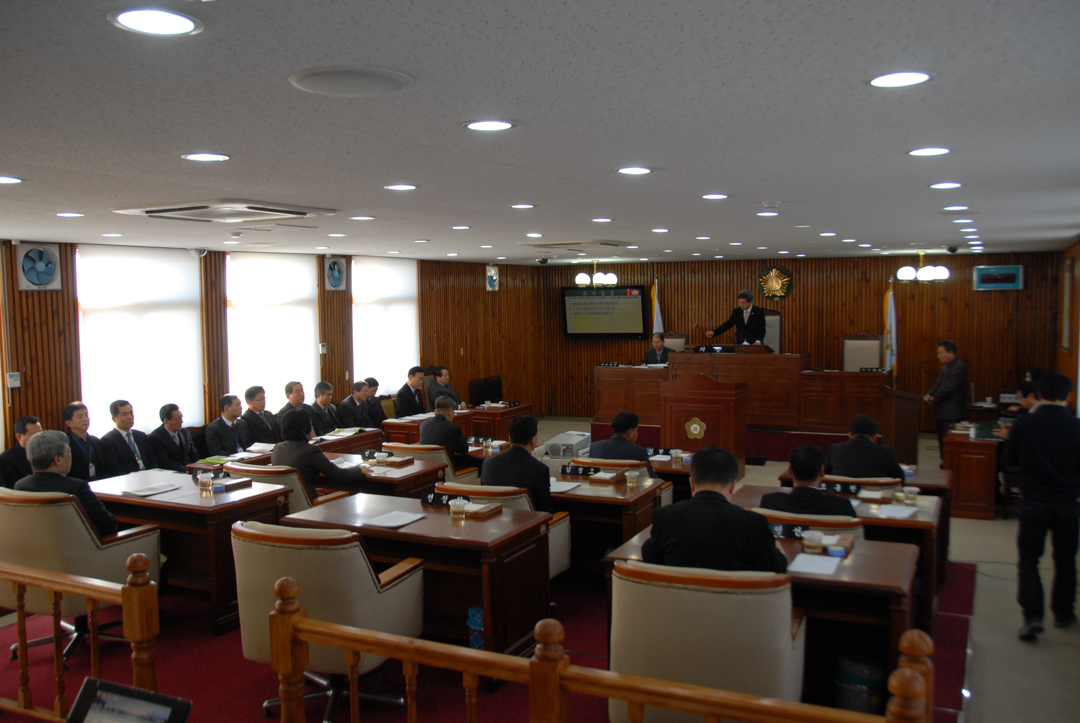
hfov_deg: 61.9
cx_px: 540
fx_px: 901
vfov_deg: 43.7
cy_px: 362
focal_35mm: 30
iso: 400
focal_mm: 20
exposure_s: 1/100
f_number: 3.5
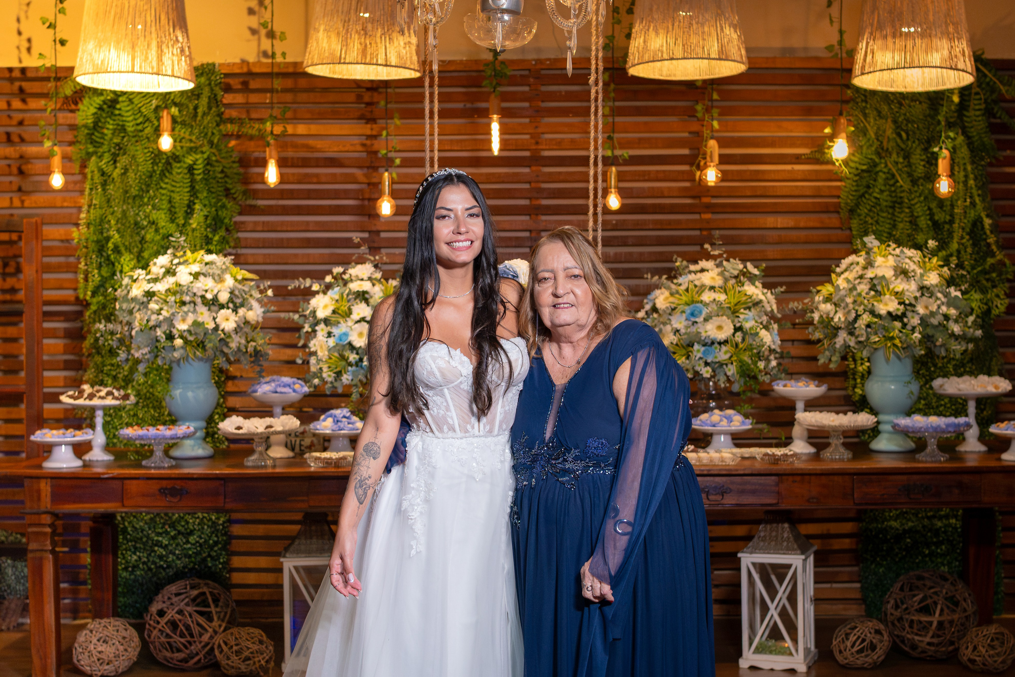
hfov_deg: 38.0
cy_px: 339
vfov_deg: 25.9
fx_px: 1474
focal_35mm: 52
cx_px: 506
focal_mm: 35
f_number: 2.8
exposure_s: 1/400
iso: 2500
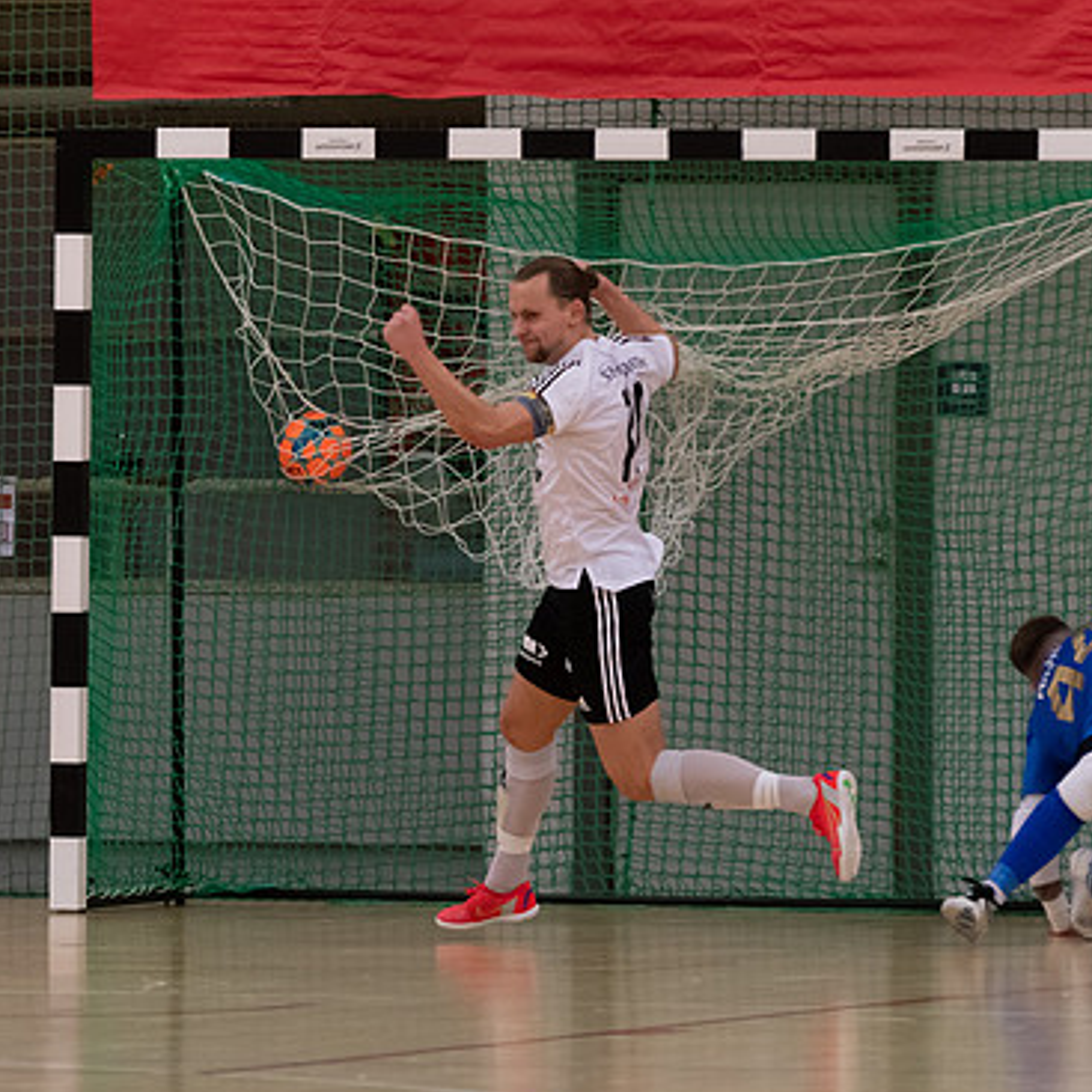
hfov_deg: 3.9
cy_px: 781
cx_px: 670
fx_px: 16096
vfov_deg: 3.9
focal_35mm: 451
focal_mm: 160
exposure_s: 1/800
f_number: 2.8
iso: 720
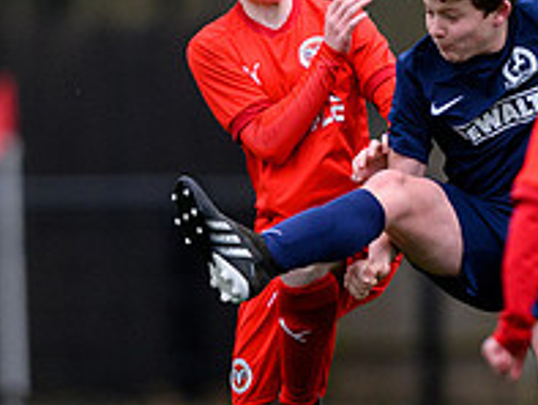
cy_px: 308
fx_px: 24711
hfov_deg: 1.2
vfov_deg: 0.9
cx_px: 260
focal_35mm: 1589
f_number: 2.8
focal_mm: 400
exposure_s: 1/2000
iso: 3200
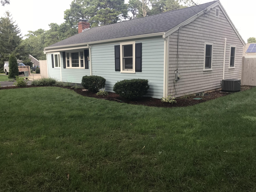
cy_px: 96
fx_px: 207
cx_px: 128
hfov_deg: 63.4
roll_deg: +0.6
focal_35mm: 28
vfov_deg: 49.7
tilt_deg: -7.3
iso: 20
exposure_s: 1/250
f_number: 1.8
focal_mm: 3.99
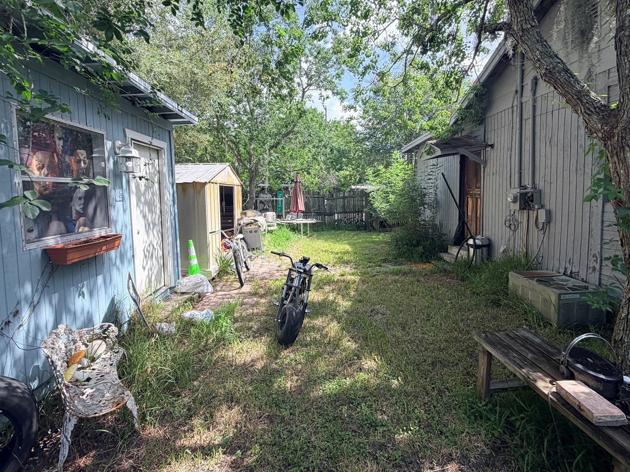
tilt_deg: -3.4
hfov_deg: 91.0
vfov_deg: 74.5
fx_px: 309
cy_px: 213
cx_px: 322
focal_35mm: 17
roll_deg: -0.1
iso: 50
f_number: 2.2
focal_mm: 2.22
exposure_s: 1/379
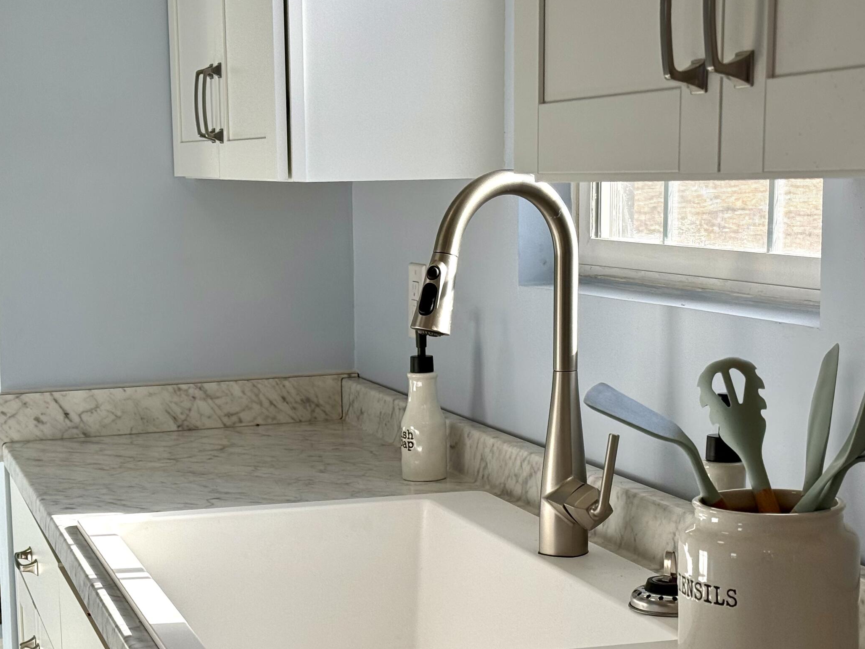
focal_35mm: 70
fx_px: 1749
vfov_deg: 20.9
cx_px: 353
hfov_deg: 27.7
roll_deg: +1.6
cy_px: 444
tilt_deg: -8.9
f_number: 1.78
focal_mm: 6.76
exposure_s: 1/1027
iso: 80
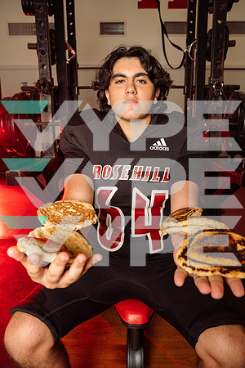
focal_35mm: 29
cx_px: 122
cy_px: 184
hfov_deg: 45.0
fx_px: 296
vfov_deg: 63.7
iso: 250
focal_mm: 29
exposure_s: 1/250
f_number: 6.3
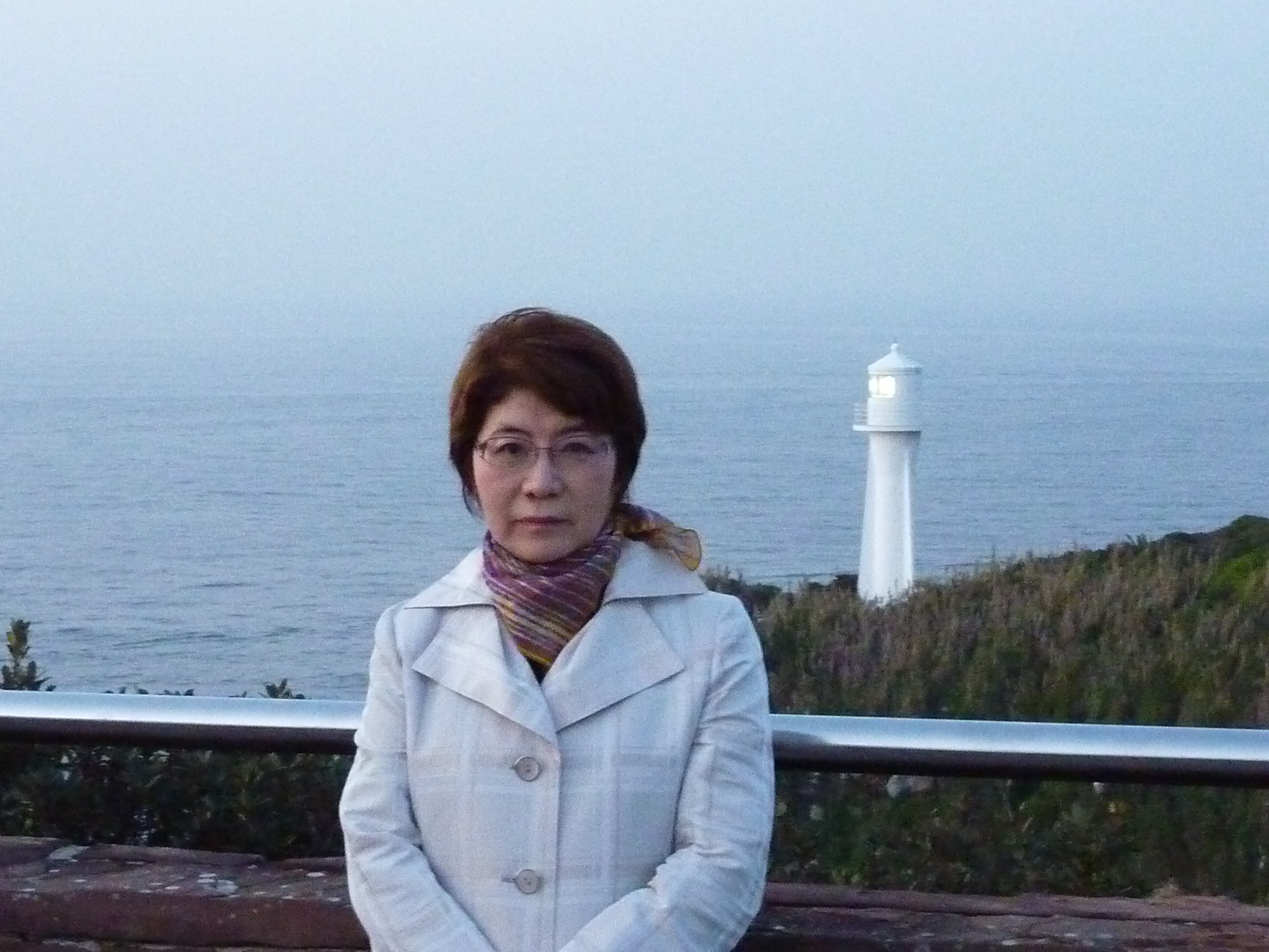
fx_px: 2933
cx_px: 634
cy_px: 476
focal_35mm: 80
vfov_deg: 18.4
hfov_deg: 24.4
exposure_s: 1/13
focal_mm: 7.3
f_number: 3.7
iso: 800
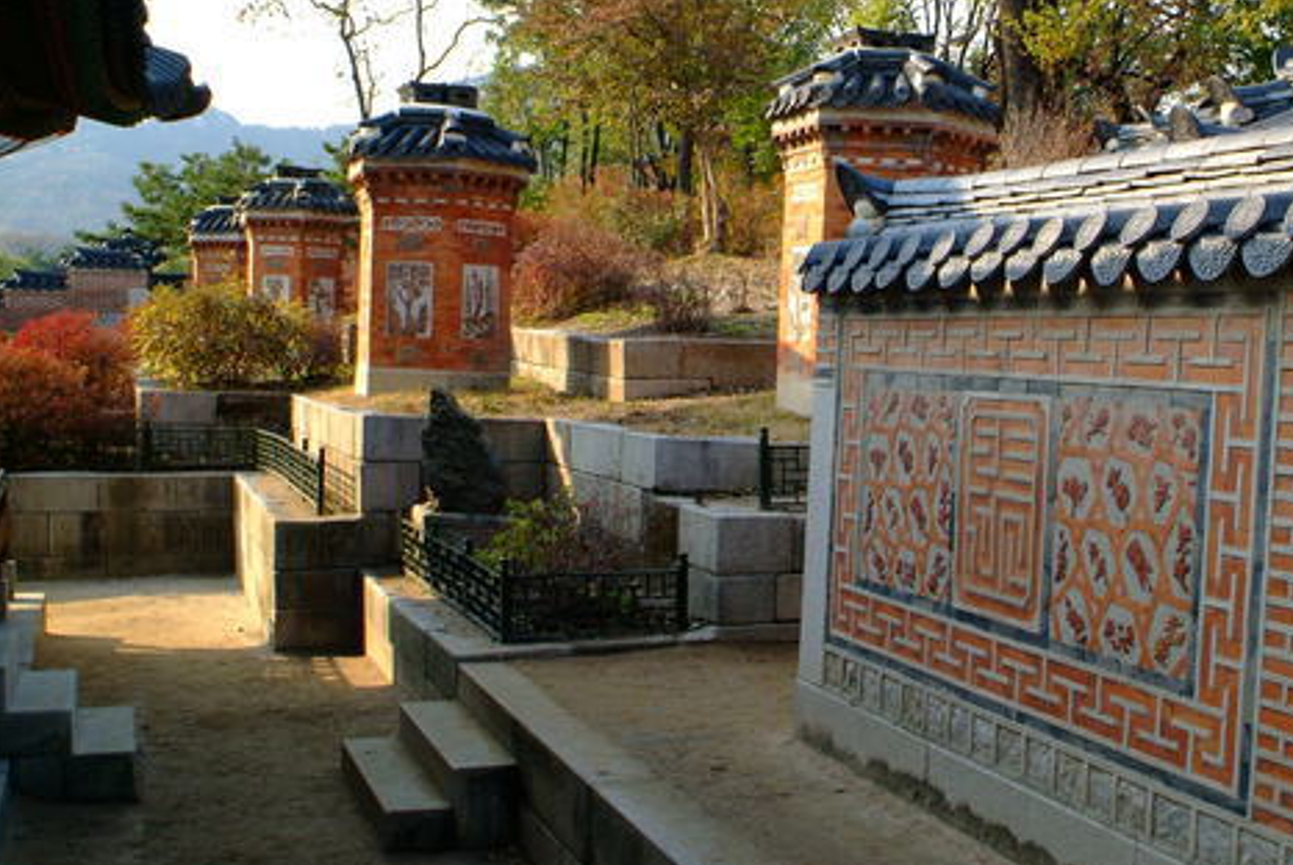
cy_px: 446
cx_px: 925
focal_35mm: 45
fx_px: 1618
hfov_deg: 42.6
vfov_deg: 29.9
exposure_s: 1/350
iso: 800
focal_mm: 20
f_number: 9.5
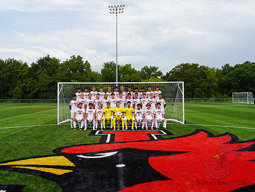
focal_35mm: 31
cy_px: 96
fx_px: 228
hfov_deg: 58.3
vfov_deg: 45.4
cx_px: 116
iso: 100
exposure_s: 1/640
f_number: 5
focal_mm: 28
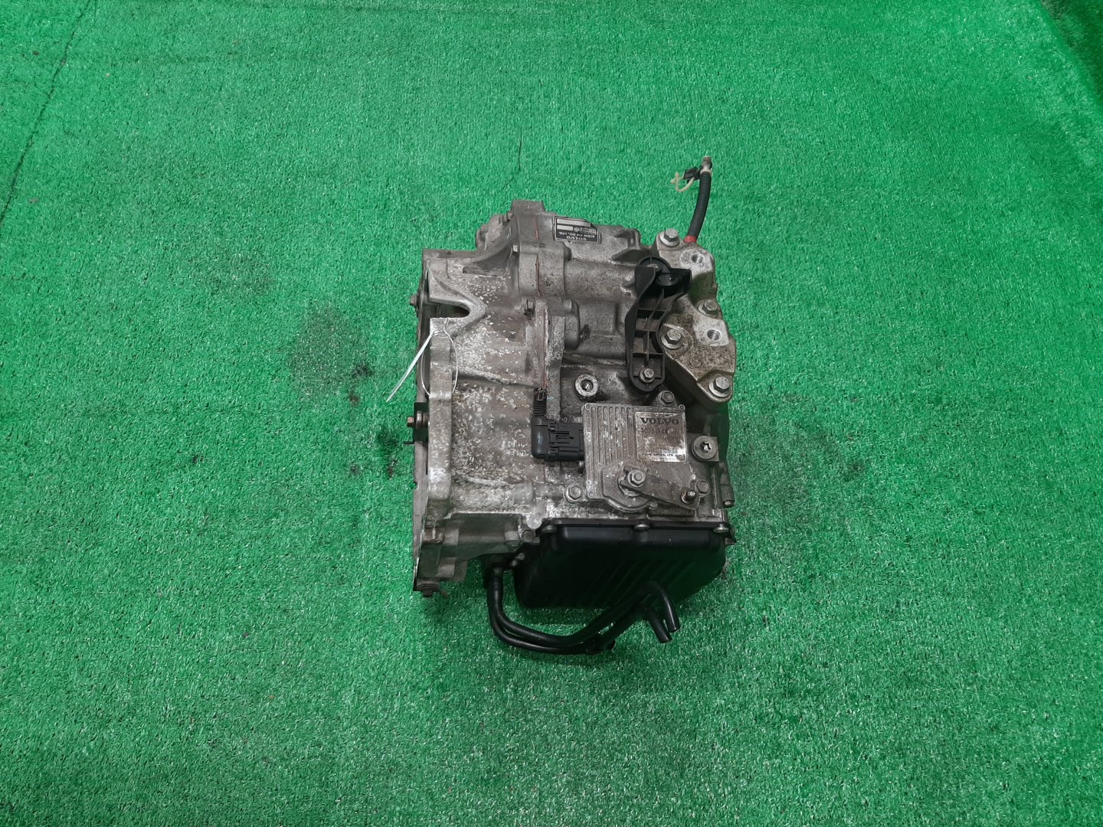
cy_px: 414
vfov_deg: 53.1
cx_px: 552
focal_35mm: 26
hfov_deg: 67.3
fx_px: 828
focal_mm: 3.93
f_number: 1.7
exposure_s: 1/50
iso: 109
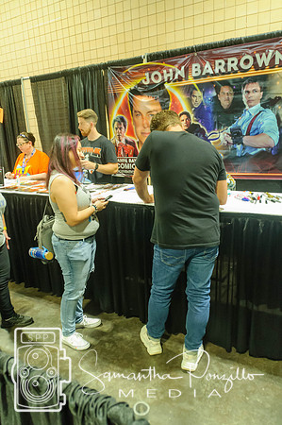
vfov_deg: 67.4
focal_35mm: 27
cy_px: 212
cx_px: 141
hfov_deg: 47.8
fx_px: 318
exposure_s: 1/20
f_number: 3.5
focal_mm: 18
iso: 1600
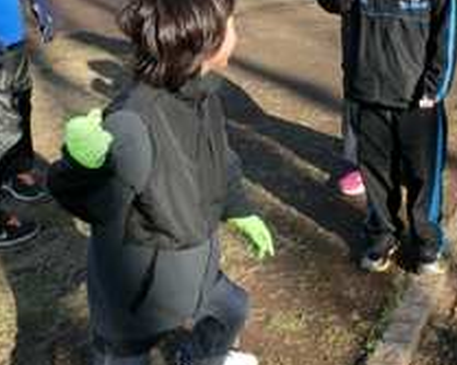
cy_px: 19
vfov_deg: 26.0
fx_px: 757
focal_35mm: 56
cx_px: 354
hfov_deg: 32.8
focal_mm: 4.24
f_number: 3
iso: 80
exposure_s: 1/500
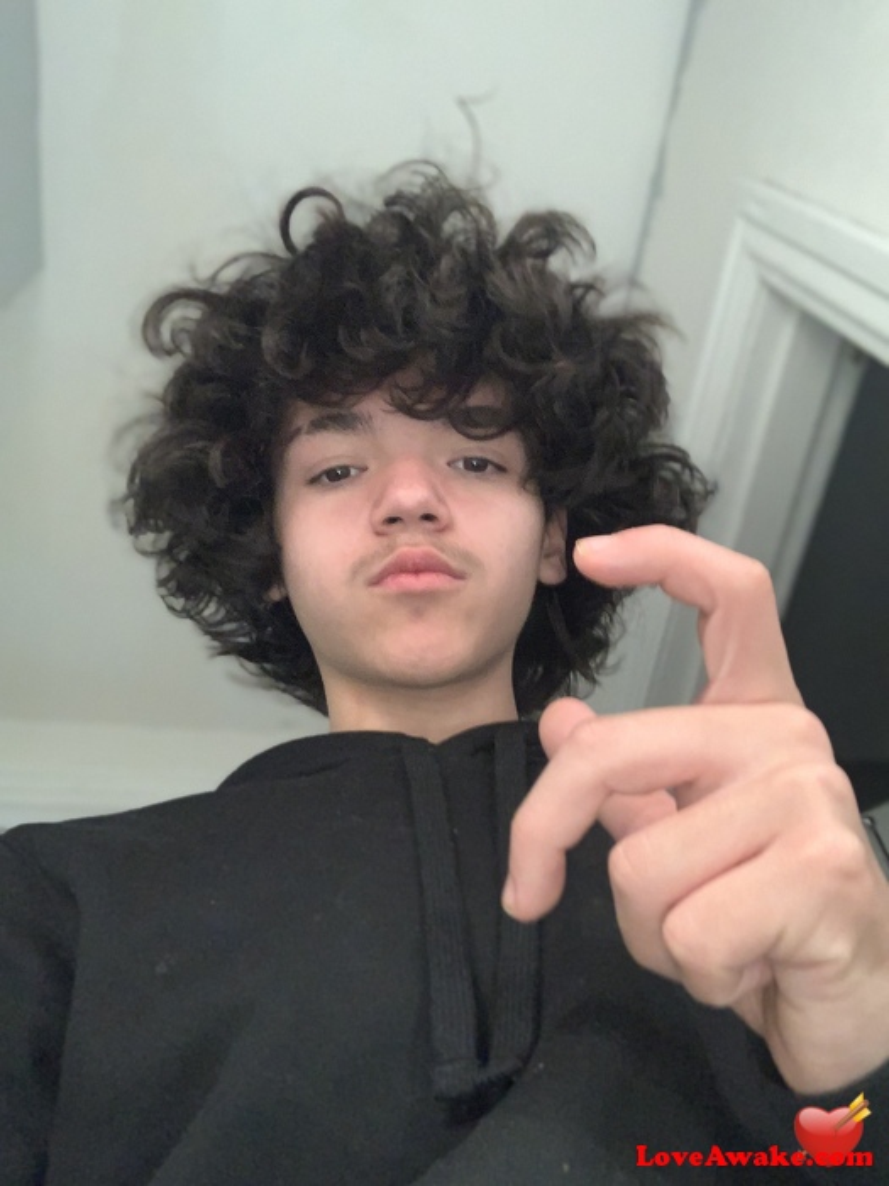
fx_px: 1096
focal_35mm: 32
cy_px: 593
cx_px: 444
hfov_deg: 44.2
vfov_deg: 56.8
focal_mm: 2.87
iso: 200
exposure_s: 1/30
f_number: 2.2
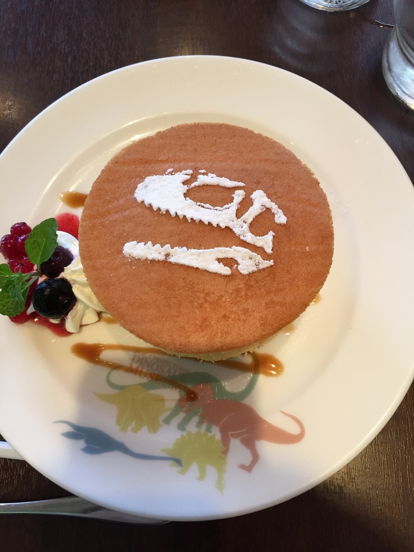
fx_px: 462
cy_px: 276
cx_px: 207
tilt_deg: -73.3
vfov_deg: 61.7
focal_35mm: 29
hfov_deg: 48.2
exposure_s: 1/30
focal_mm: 4.15
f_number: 2.2
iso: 100
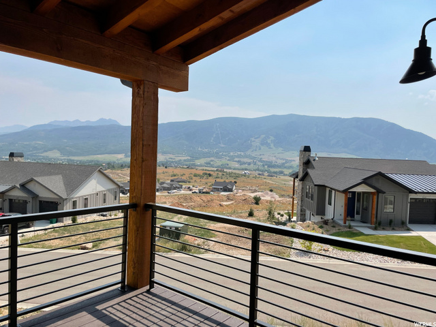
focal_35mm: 26
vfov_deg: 53.1
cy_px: 164
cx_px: 218
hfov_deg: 67.3
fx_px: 327
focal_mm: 4.2
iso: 32
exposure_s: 1/6494
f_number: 1.6
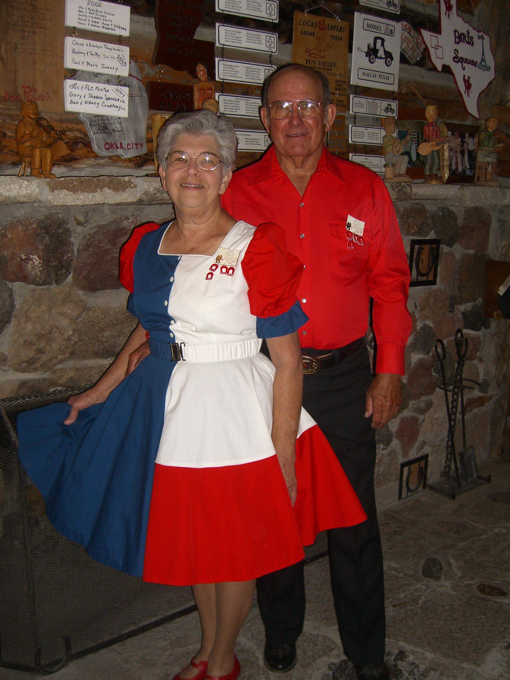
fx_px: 746
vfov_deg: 49.0
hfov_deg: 37.7
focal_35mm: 38
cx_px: 255
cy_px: 340
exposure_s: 1/60
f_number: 2.8
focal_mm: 7.9
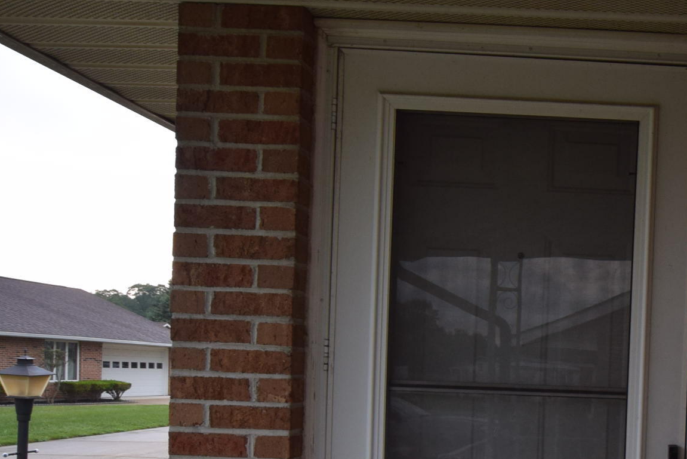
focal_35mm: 39
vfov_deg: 32.8
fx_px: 745
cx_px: 670
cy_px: 399
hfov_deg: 43.3
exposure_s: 1/125
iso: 400
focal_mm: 10
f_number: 5.6
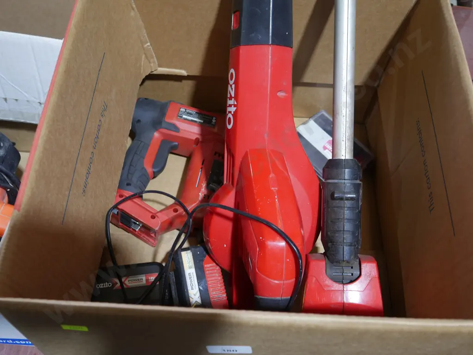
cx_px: 236
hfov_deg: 49.0
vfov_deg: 37.8
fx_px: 519
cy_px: 178
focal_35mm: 38
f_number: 4.1
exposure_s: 1/60
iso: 500
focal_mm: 19
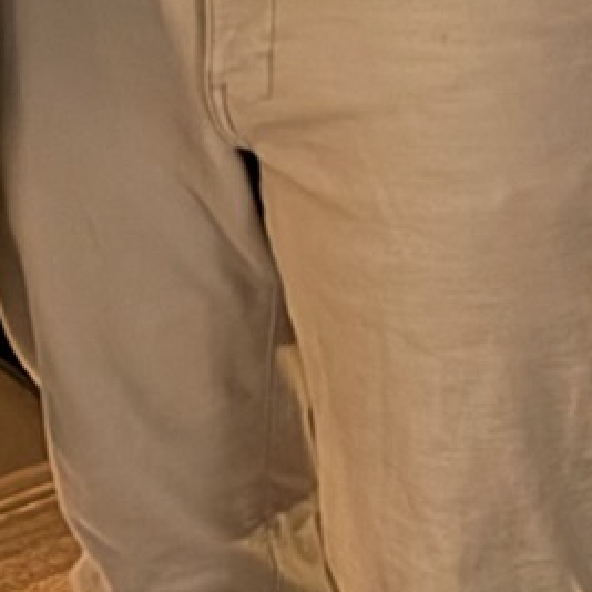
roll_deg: -1.9
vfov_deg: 8.2
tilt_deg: +4.2
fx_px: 3154
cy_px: -1468
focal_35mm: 163
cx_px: 89
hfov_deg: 10.7
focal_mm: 6.76
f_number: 1.78
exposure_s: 1/14
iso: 2500
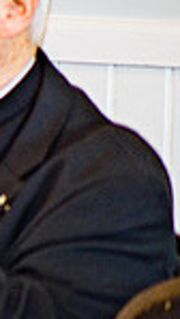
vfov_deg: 2.7
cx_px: -932
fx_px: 6726
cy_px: 115
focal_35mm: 794
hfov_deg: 1.5
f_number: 1.8
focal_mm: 105
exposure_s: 1/125
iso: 180
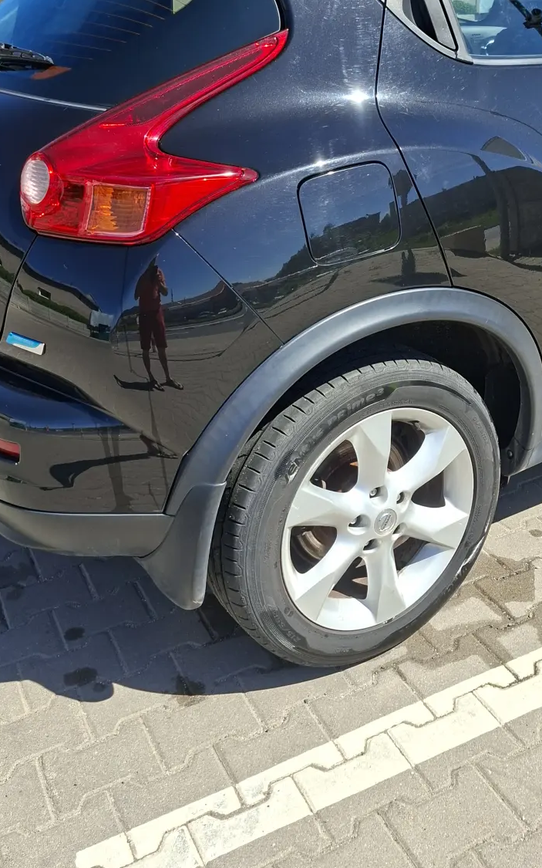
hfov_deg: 34.3
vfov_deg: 52.2
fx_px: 875
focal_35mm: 37
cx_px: 335
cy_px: 325
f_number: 1.8
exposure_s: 1/1582
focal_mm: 5.54
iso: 50
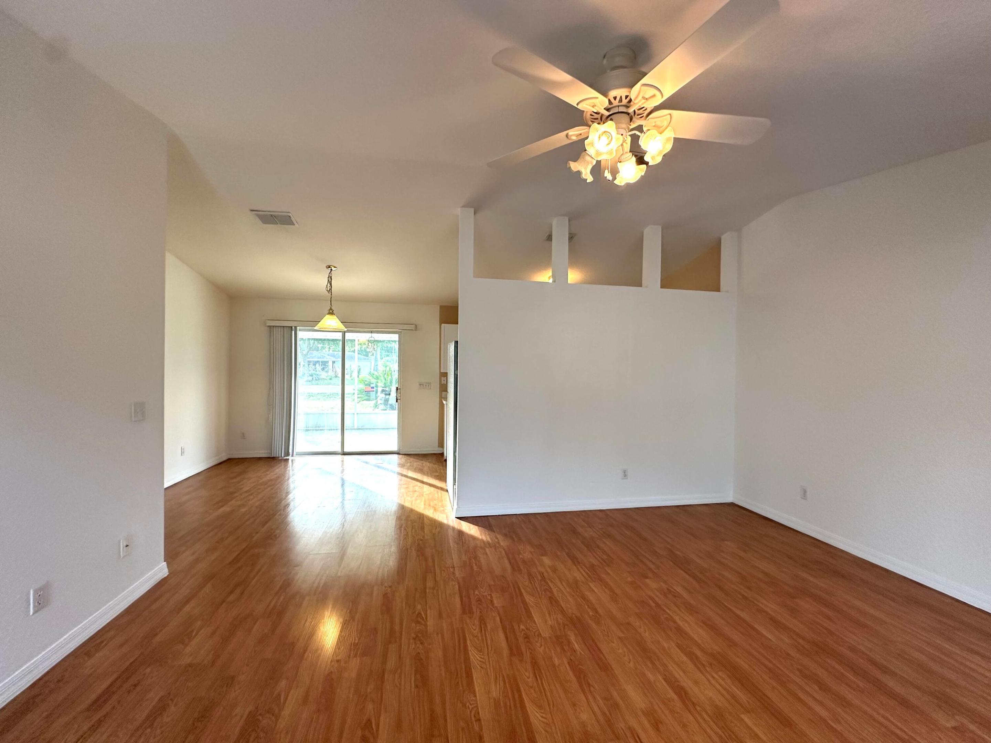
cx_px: 496
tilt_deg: +0.3
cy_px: 372
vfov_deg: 85.7
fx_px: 401
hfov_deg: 102.1
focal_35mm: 14
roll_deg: -0.9
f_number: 2.2
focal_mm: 2.22
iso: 250
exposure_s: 1/120
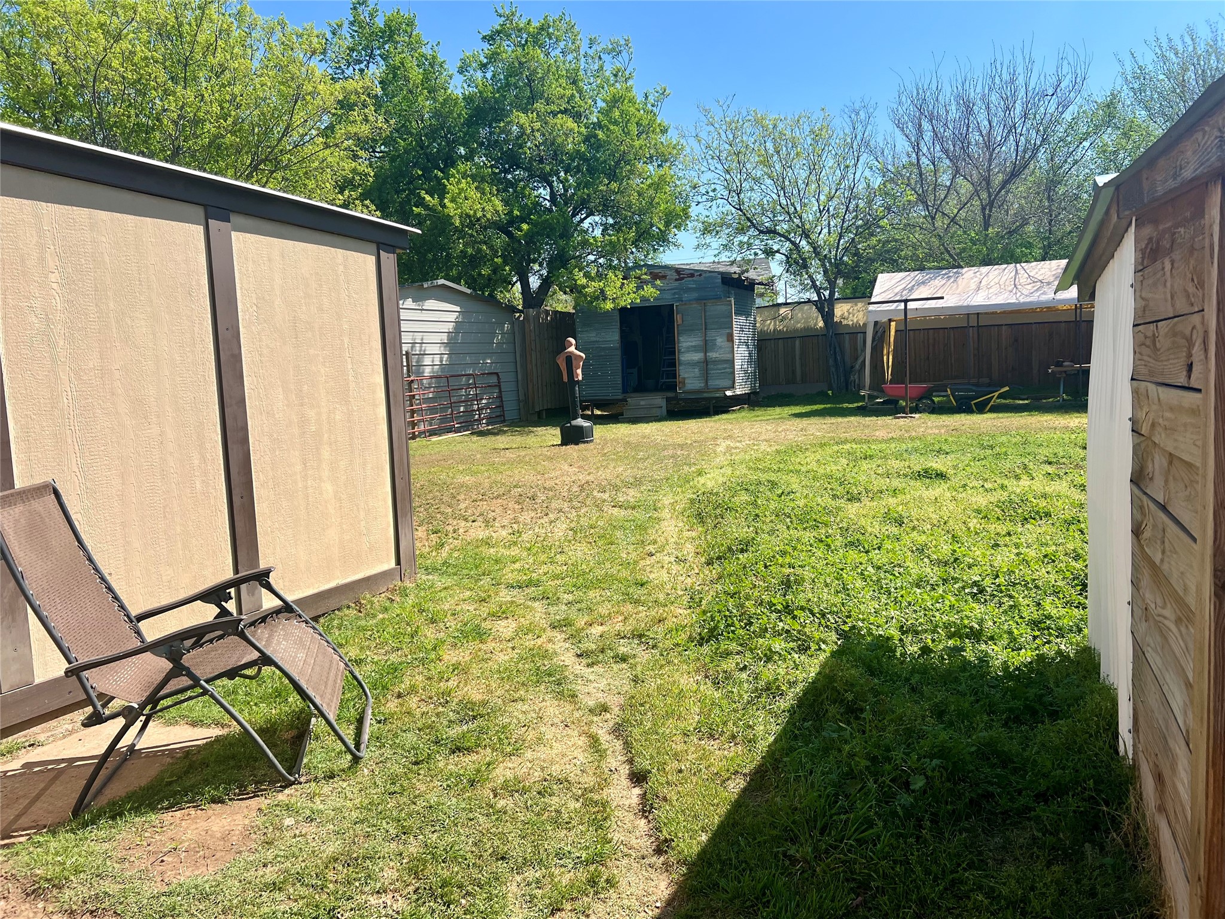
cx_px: 612
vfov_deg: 53.1
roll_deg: +3.5
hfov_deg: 67.3
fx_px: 920
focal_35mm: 26
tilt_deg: -5.8
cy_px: 460
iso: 50
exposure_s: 1/3356
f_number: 1.5
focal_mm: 5.7
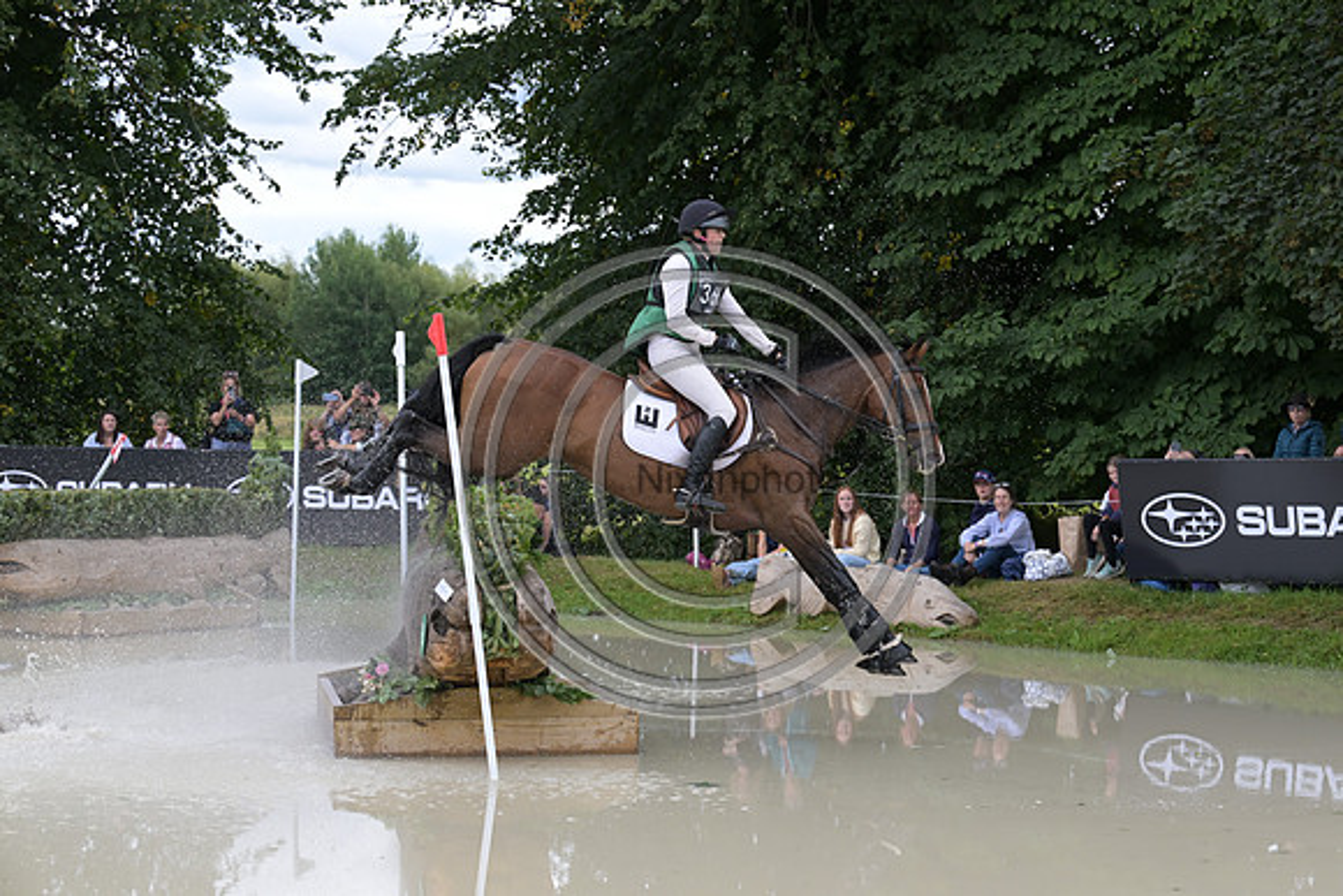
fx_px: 3060
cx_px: 672
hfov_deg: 24.8
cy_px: 448
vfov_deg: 16.7
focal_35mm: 82
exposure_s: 1/1250
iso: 1000
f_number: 5.6
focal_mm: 82
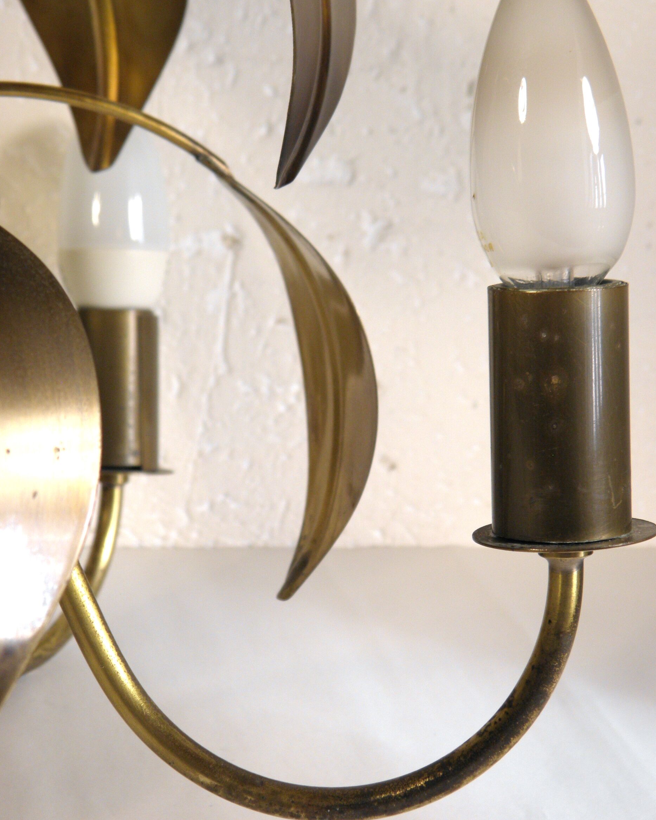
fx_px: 2087
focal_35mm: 86
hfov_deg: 17.9
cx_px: 332
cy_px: 380
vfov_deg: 22.2
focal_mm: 14.3
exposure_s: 1/50
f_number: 4.4
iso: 125
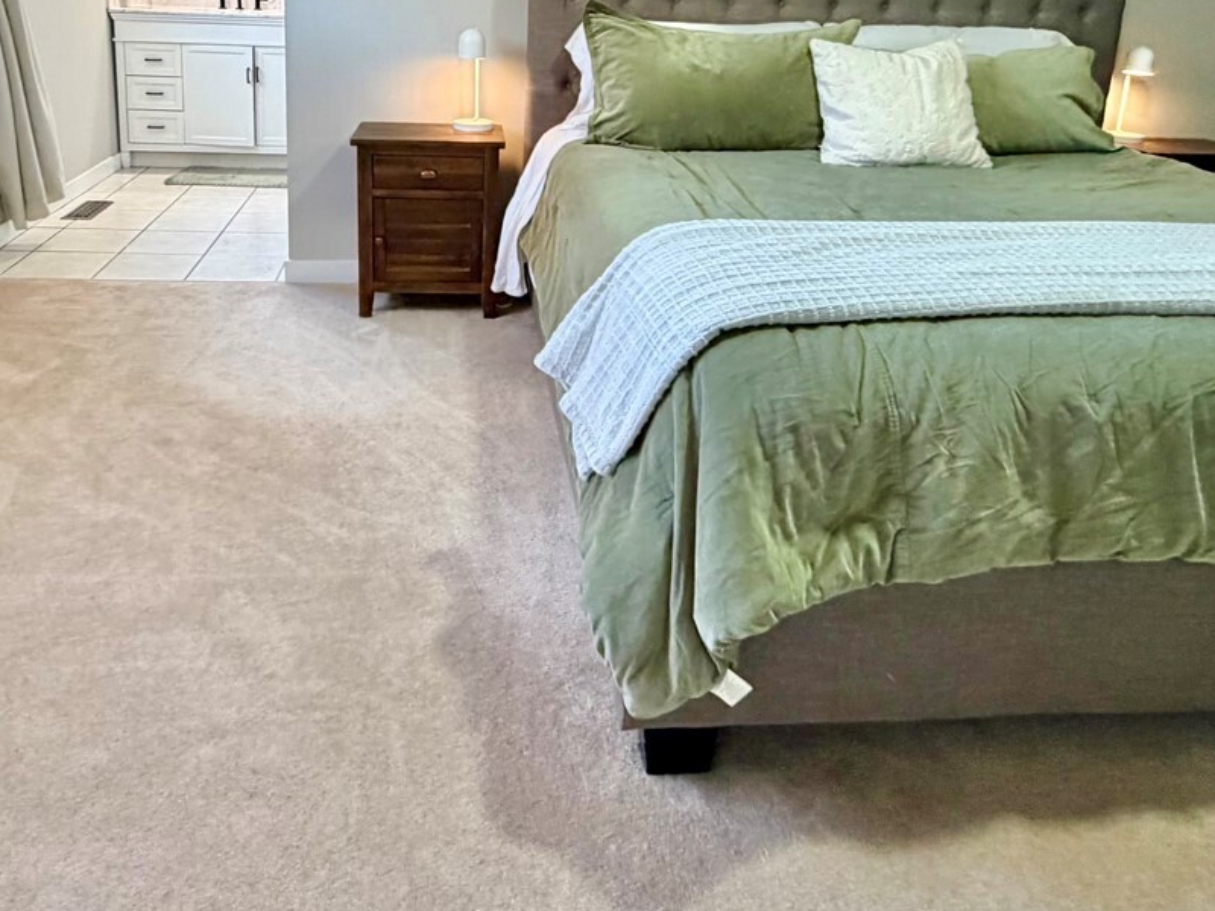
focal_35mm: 28
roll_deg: -0.9
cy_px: 190
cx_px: 530
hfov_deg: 63.2
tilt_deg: -13.4
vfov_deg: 47.2
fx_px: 983
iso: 320
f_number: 2.2
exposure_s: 1/60
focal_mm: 2.22
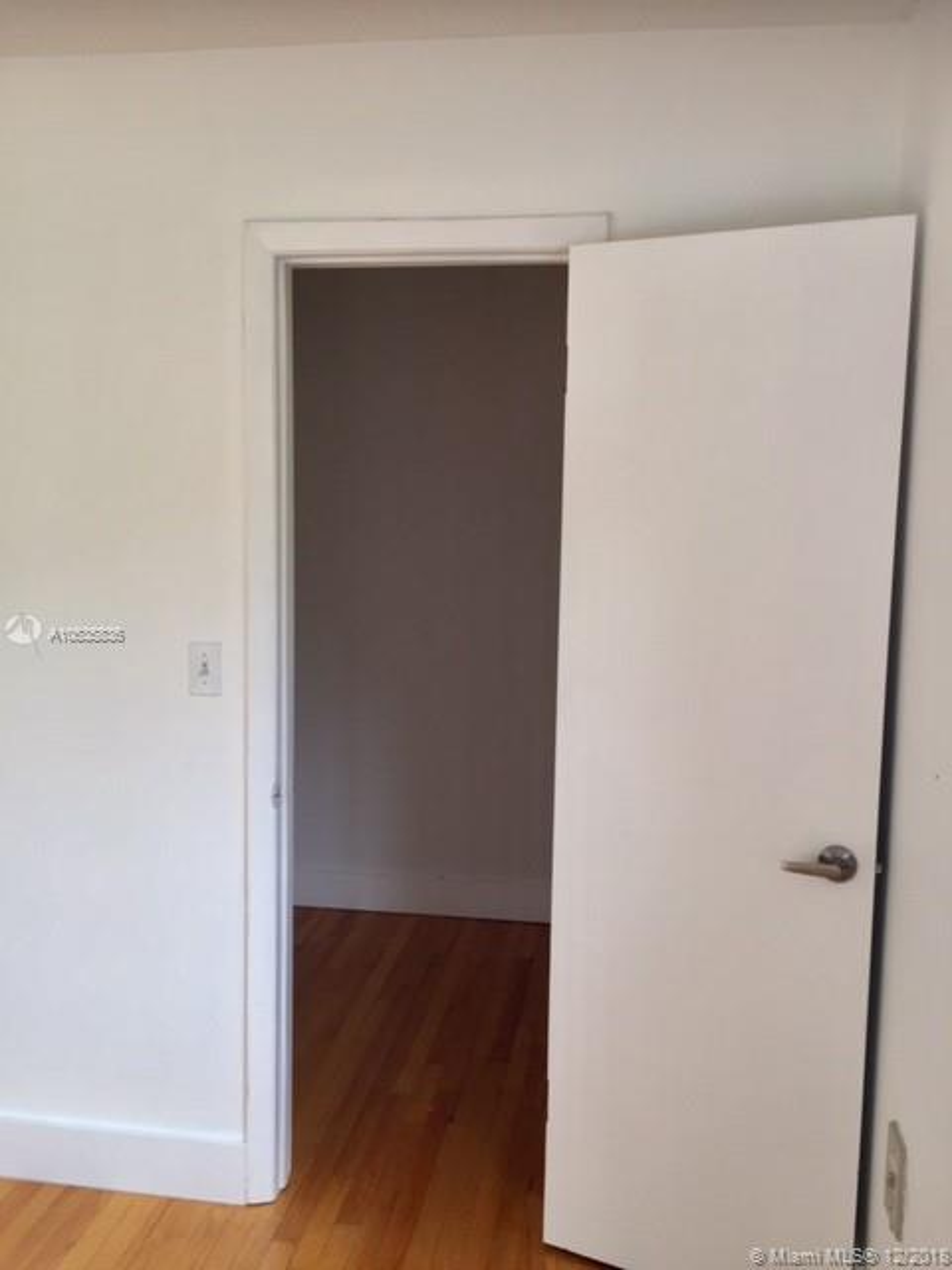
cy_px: 635
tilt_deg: -4.6
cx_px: 476
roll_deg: -0.8
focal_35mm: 29
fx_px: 1063
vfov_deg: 61.7
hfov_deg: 48.2
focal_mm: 4.15
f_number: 2.2
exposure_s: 1/60
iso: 40
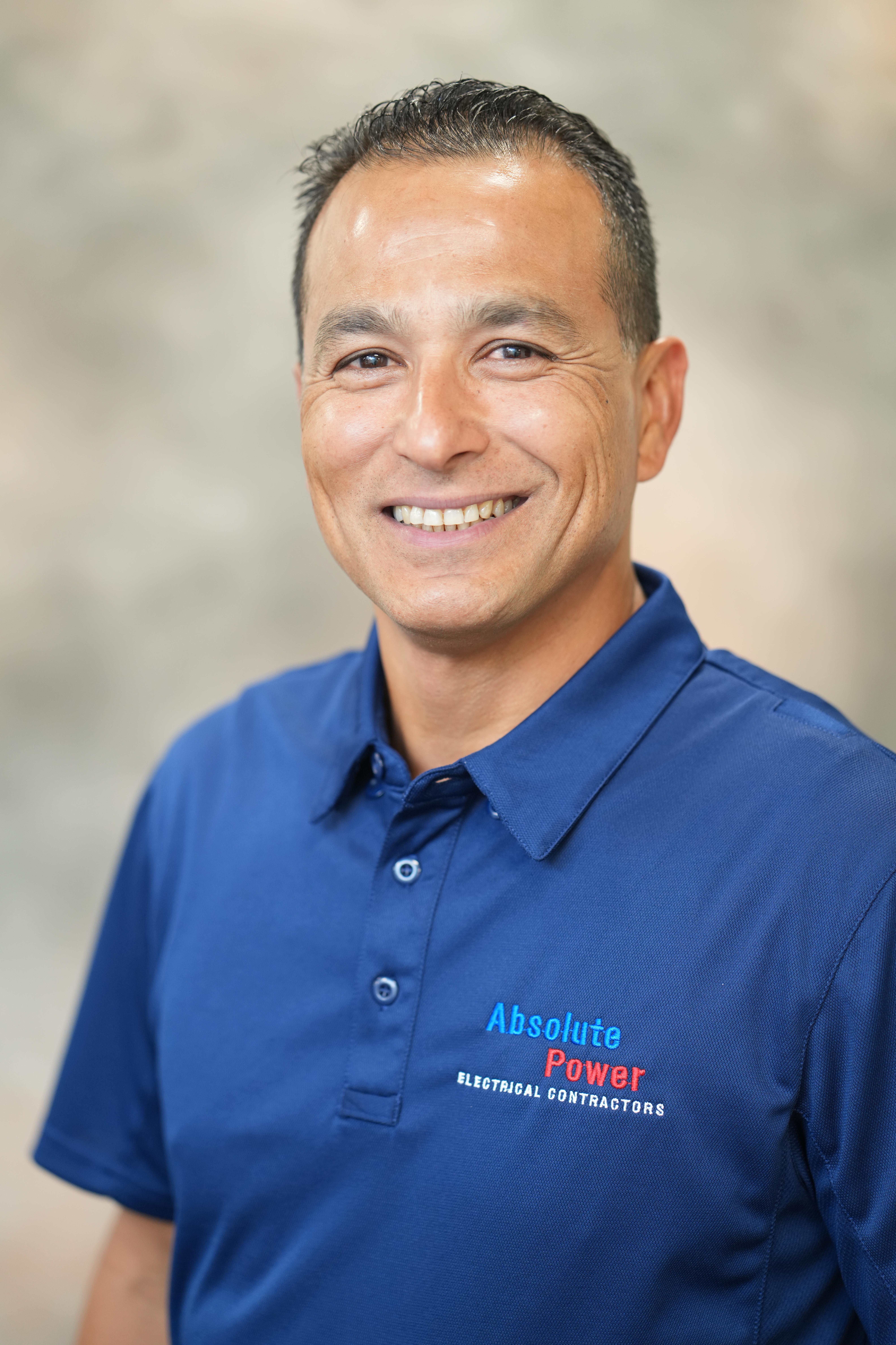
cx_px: 448
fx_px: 3173
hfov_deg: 16.1
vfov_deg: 23.9
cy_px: 672
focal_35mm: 85
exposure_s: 1/160
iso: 640
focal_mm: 85
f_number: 2.2
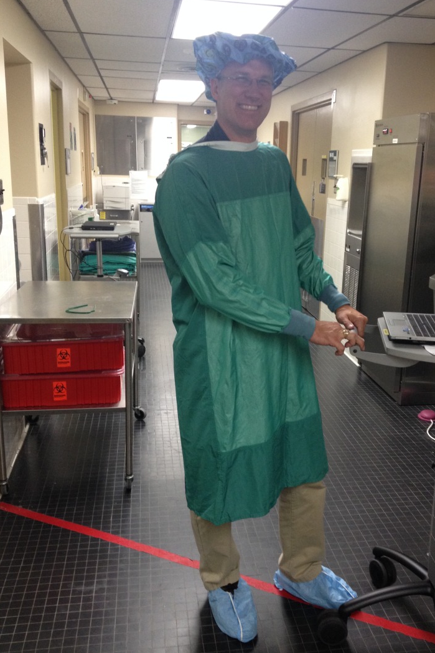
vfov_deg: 51.9
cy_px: 324
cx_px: 247
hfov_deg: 35.9
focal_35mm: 37
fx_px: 671
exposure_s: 1/20
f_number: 2.4
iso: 160
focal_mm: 4.28
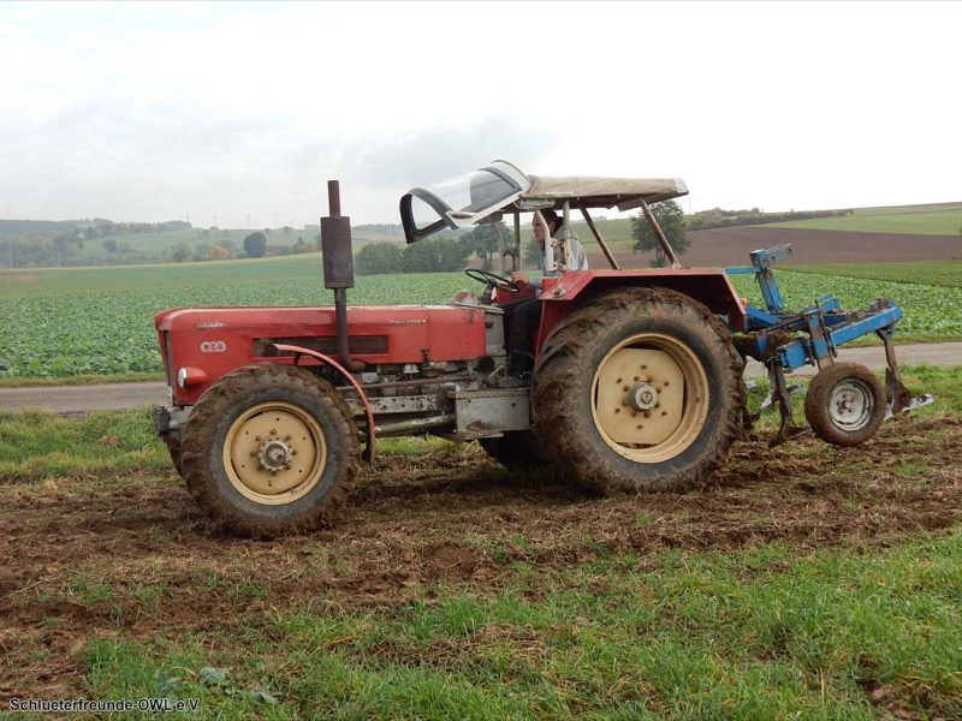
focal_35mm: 43
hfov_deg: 43.9
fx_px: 1195
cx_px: 481
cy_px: 360
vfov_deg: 33.6
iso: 125
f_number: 4.2
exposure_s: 1/250
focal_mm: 7.6
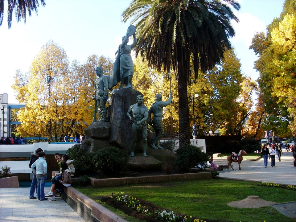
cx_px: 148
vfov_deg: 37.7
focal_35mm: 38
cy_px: 111
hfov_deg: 49.0
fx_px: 325
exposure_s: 1/350
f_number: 3
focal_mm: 6.3
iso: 80
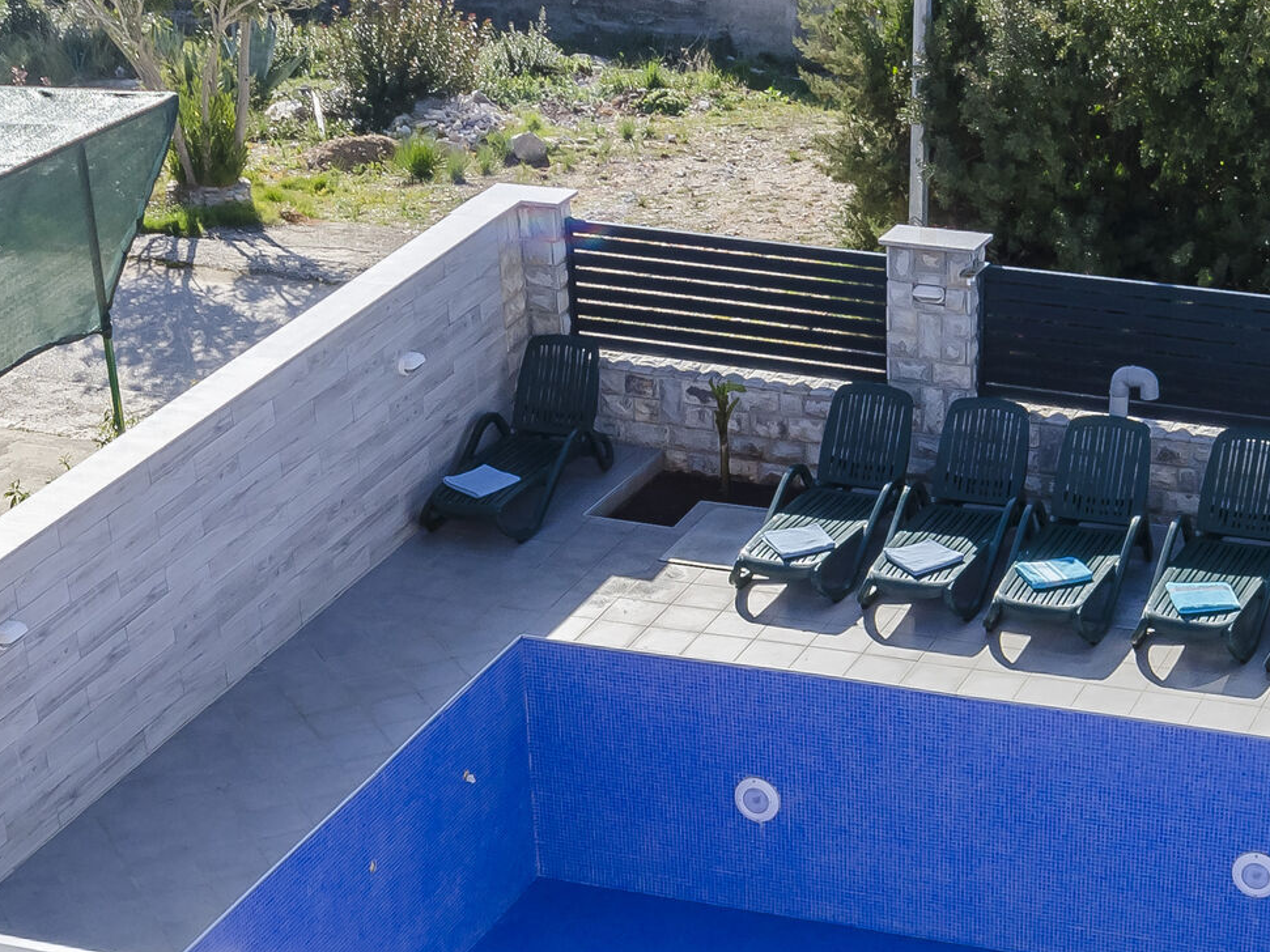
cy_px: 1184
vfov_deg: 16.9
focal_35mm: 83
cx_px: 800
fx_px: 3045
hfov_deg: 23.5
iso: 100
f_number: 9
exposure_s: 1/500
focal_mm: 20
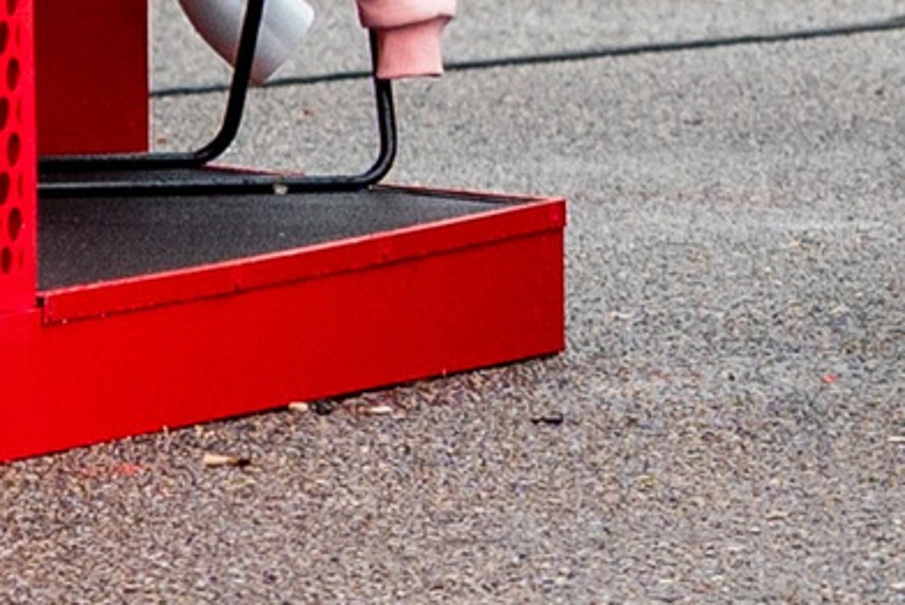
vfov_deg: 1.5
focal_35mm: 901
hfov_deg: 2.3
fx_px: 22666
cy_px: -638
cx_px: 2715
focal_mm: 85
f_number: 3.5
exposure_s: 1/800
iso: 400
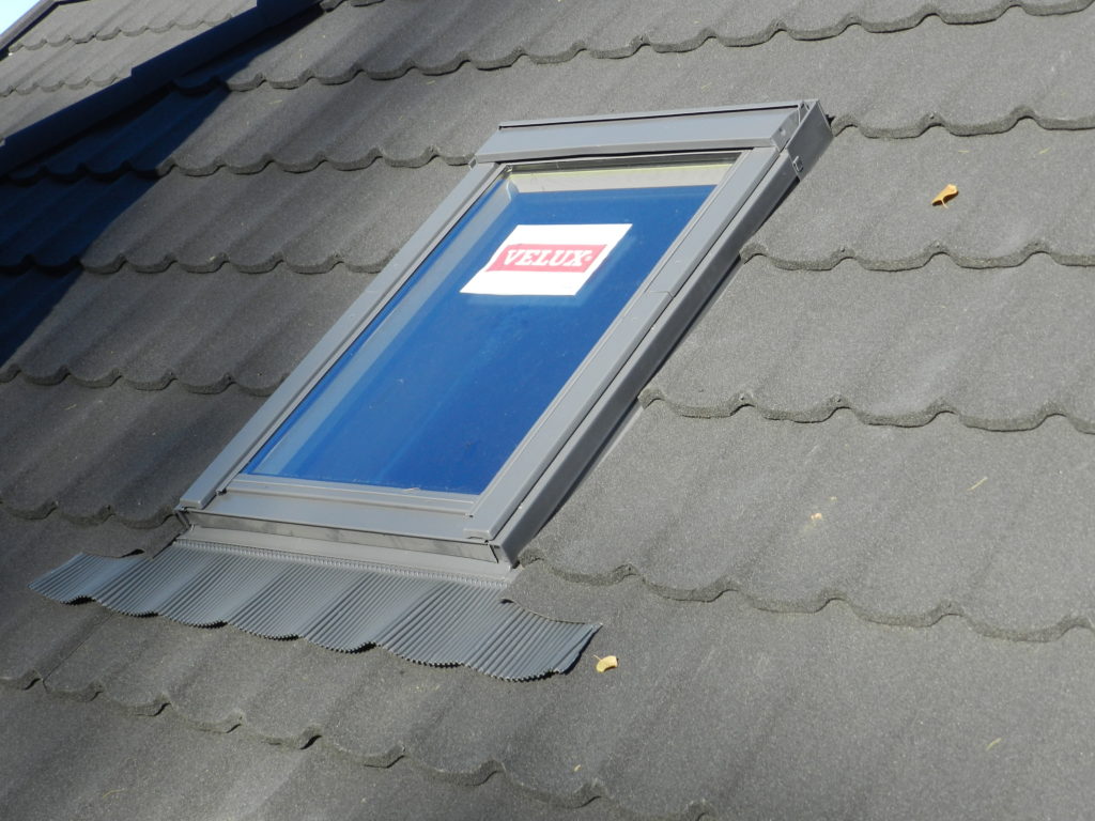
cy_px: 410
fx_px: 1898
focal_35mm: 60
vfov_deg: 24.4
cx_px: 548
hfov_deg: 32.2
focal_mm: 10.7
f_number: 4.6
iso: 160
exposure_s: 1/400
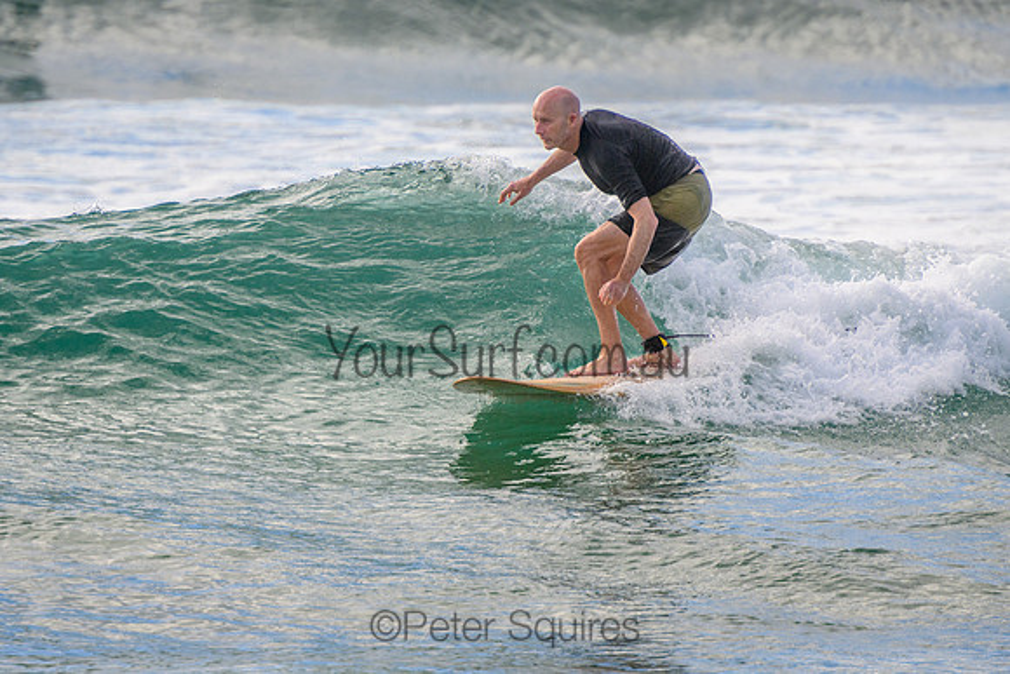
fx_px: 15438
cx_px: 406
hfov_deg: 3.7
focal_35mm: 550
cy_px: 387
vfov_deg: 2.5
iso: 360
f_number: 5.6
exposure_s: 1/2000
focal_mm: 400
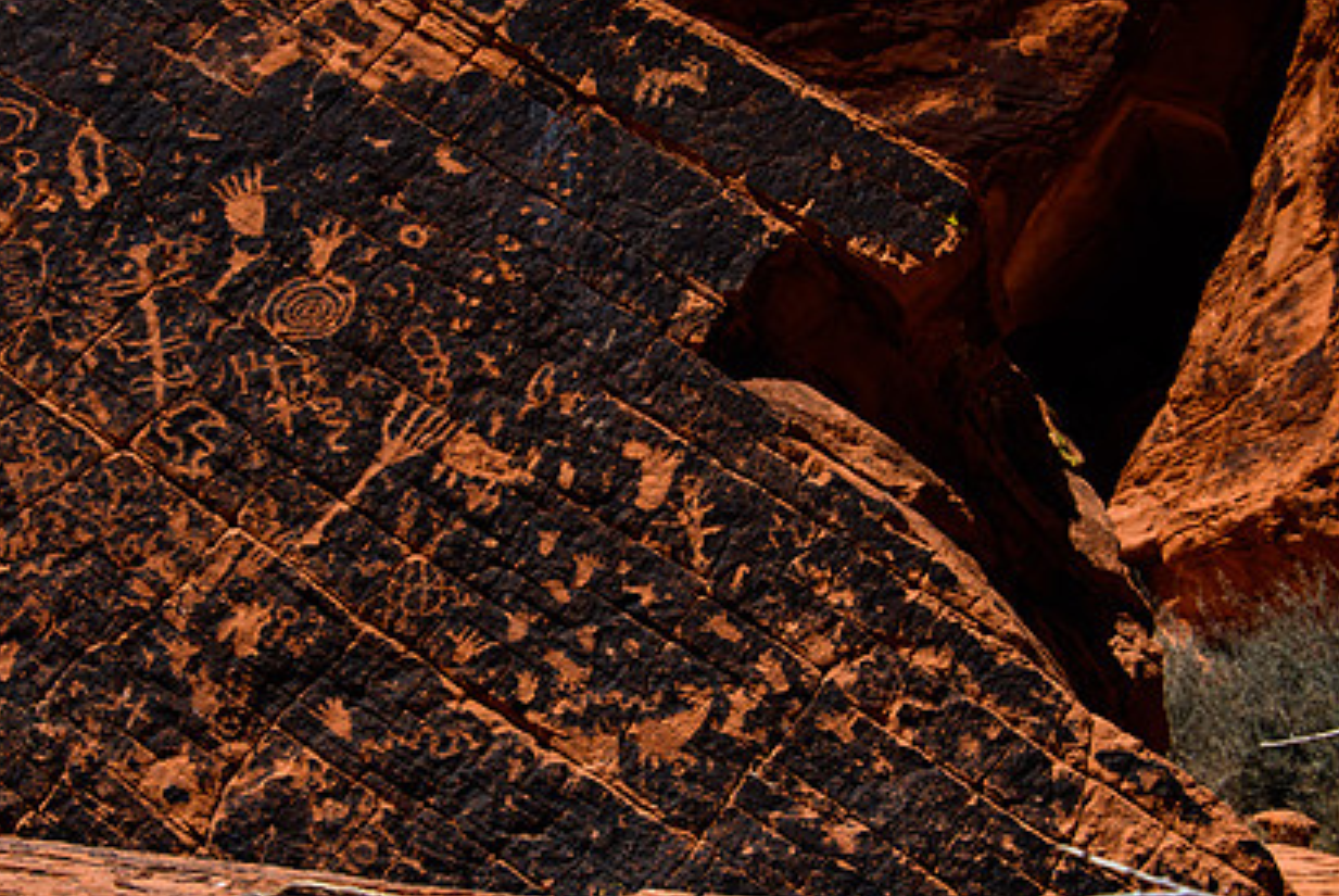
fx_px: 2755
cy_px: 497
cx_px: 580
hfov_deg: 27.3
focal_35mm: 74
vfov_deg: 18.5
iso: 400
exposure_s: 1/1000
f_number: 5.6
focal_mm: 35
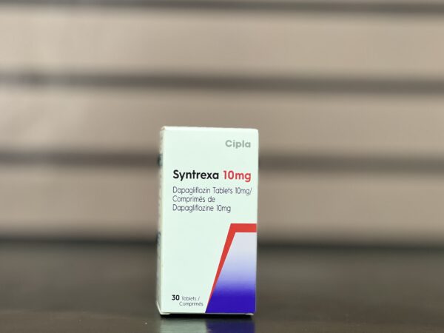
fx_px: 988
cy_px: 166
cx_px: 222
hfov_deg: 25.3
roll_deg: -0.8
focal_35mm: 77
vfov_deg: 19.1
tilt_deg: -2.3
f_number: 2.8
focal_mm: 9
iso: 320
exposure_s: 1/25
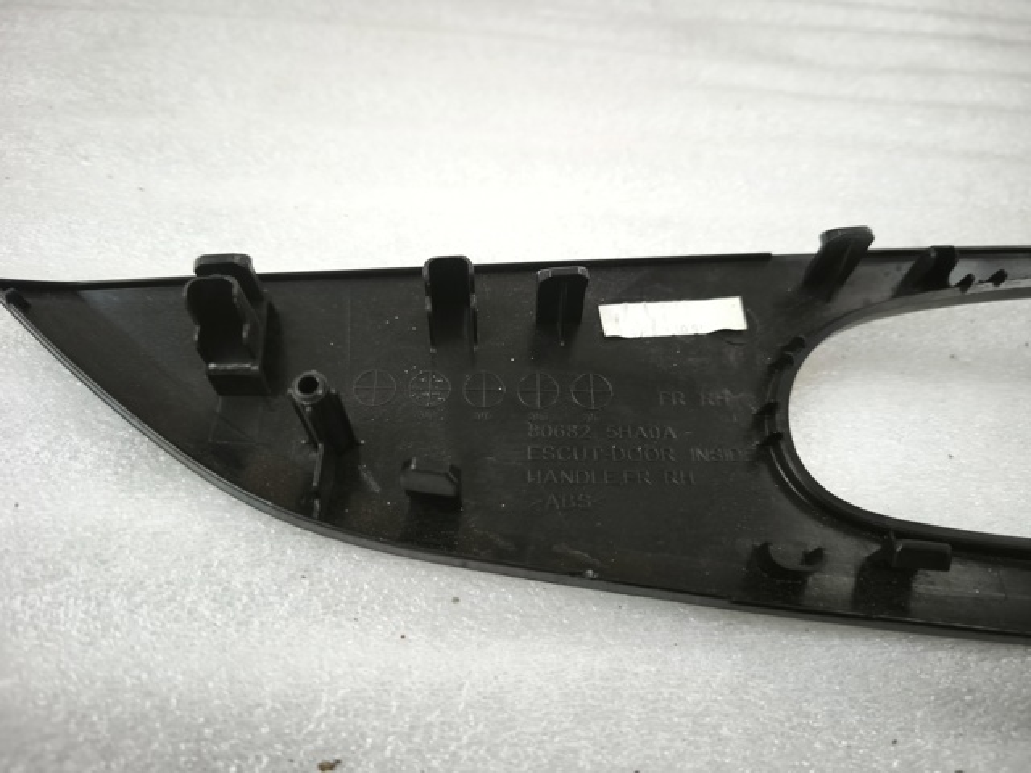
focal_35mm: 23
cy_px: 386
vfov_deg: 58.9
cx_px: 516
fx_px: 685
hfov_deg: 73.9
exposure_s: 1/50
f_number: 1.7
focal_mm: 5.35
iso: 320
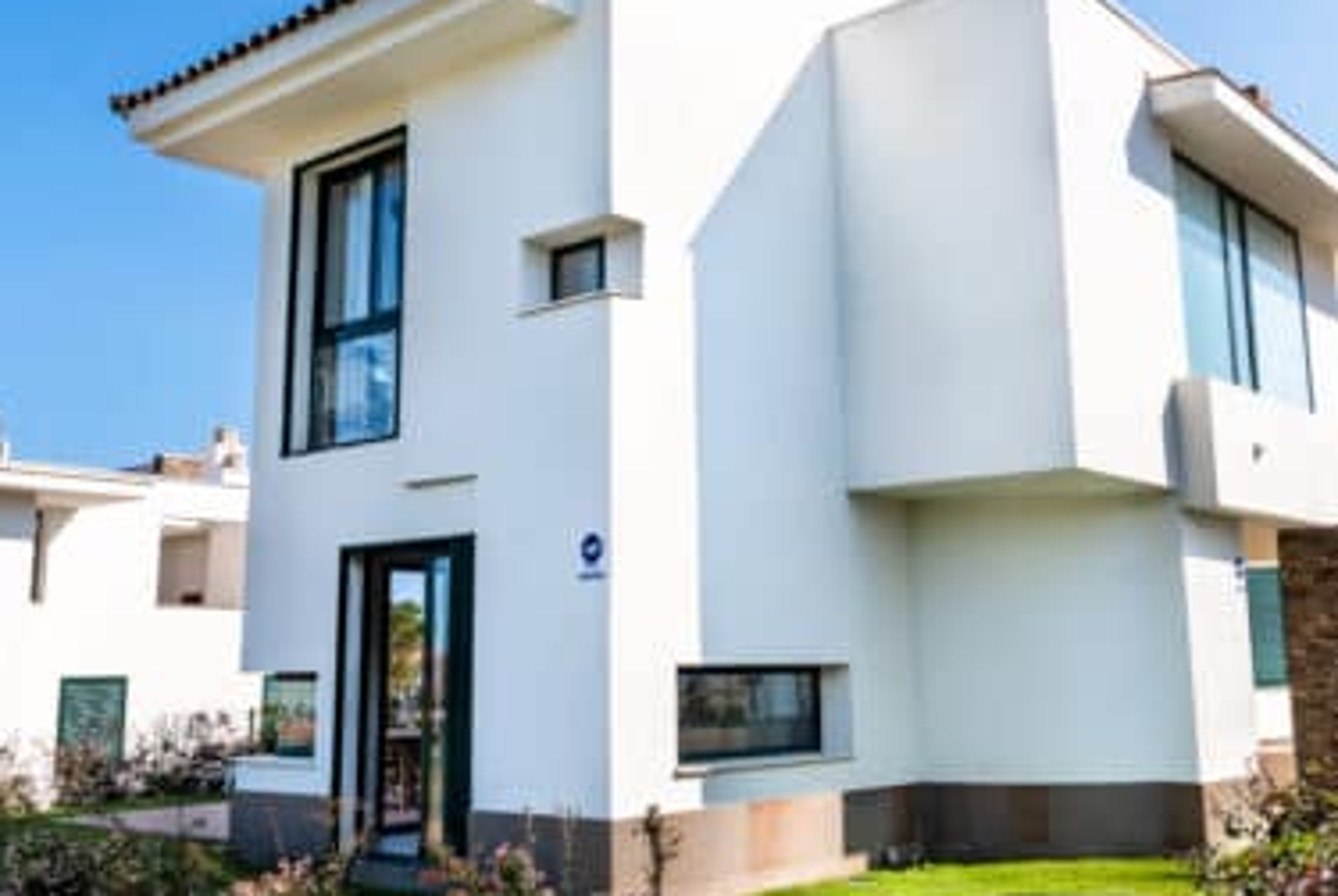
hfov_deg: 49.5
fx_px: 1451
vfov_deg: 34.3
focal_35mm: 39
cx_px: 692
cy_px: 396
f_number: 9
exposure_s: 1/5000
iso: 200
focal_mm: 20
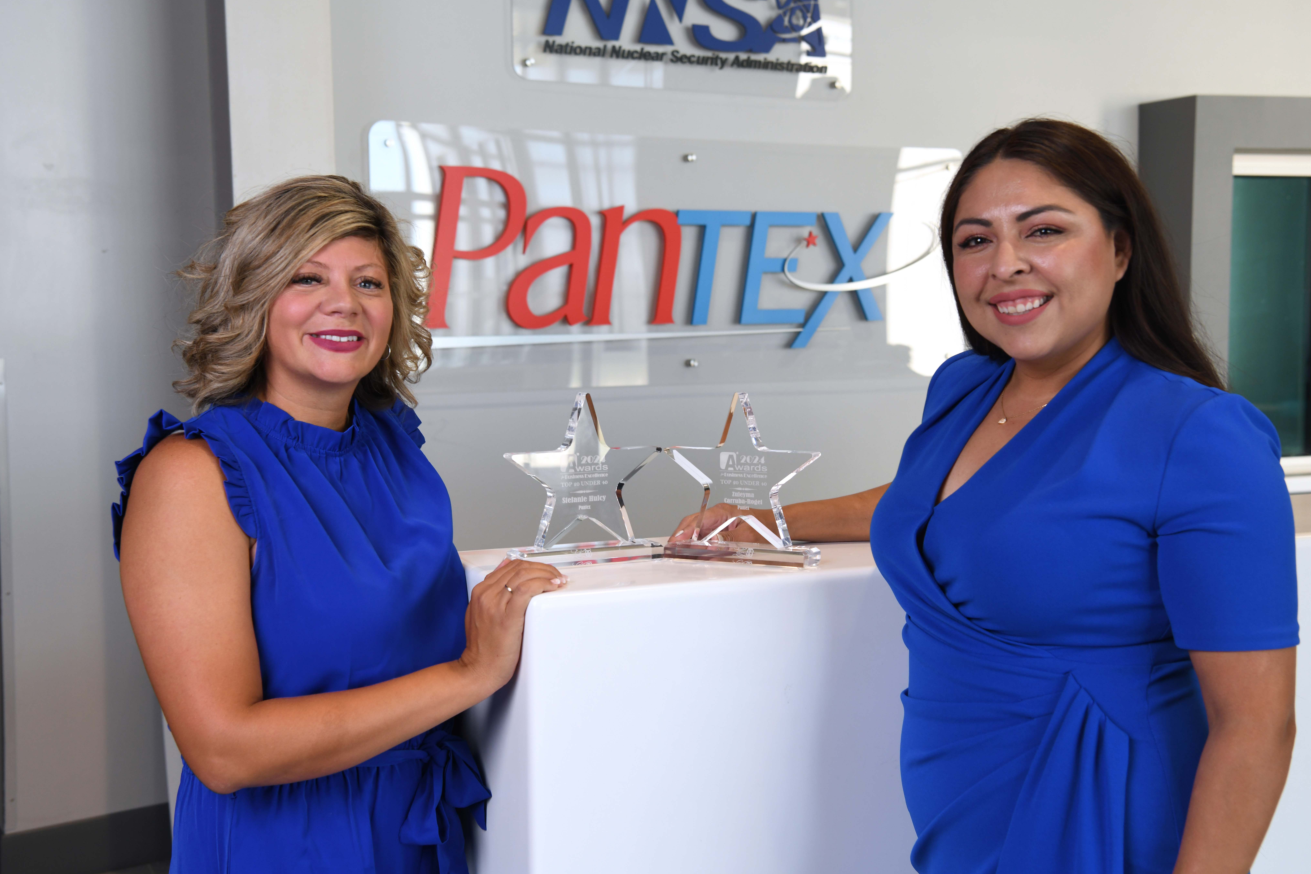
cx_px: 668
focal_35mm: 49
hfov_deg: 40.3
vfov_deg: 27.5
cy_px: 429
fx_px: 1784
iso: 640
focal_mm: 48
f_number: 6.3
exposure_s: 1/60
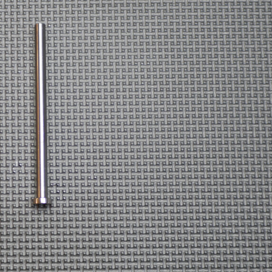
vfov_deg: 17.6
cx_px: 42
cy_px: 132
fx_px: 880
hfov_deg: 17.4
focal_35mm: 99
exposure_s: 1/60
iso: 250
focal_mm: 25
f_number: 1.7
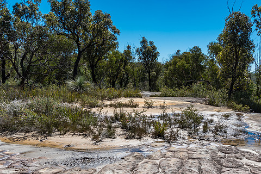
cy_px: 98
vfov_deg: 39.9
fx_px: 239
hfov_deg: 56.9
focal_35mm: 33
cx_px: 153
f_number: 8
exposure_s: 1/250
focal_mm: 18
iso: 80
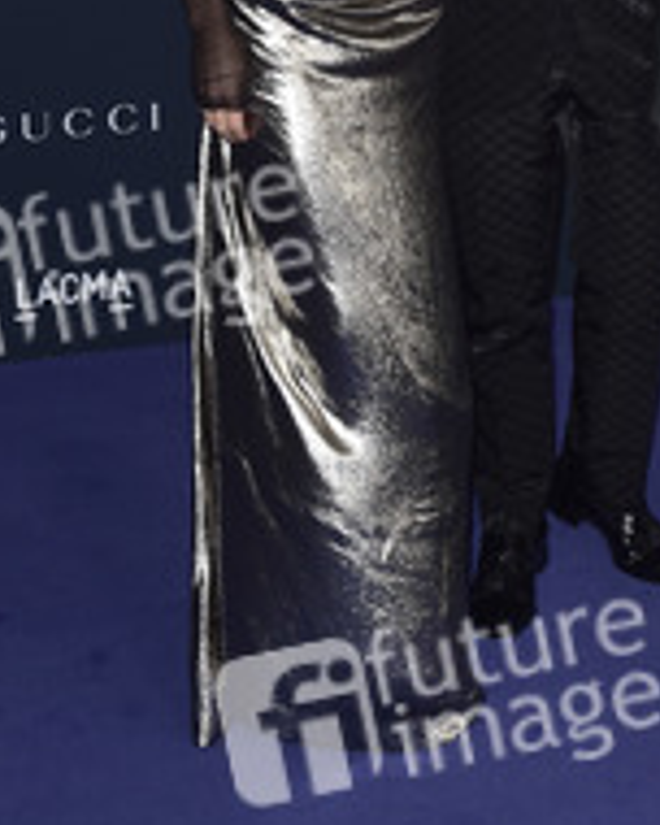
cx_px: 567
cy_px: 52
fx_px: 2124
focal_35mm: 87
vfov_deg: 21.4
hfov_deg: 17.5
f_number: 6.3
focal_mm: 44
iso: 500
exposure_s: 1/250
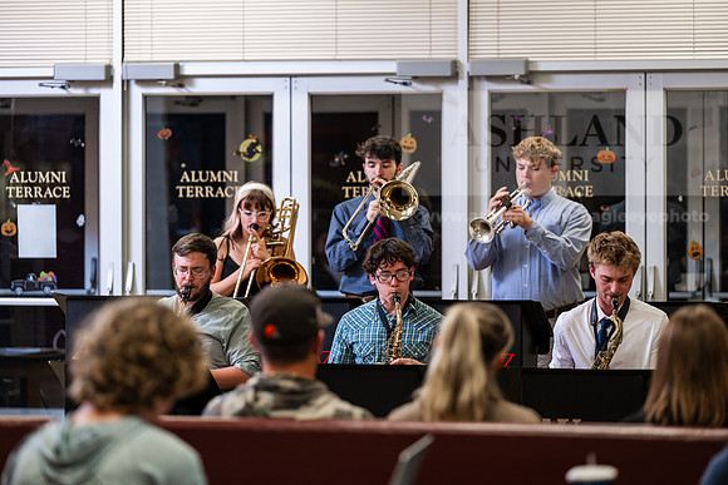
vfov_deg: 9.8
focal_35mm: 140
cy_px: 242
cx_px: 364
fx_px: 2832
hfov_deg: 14.7
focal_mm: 140
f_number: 3.2
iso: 1250
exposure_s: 1/200
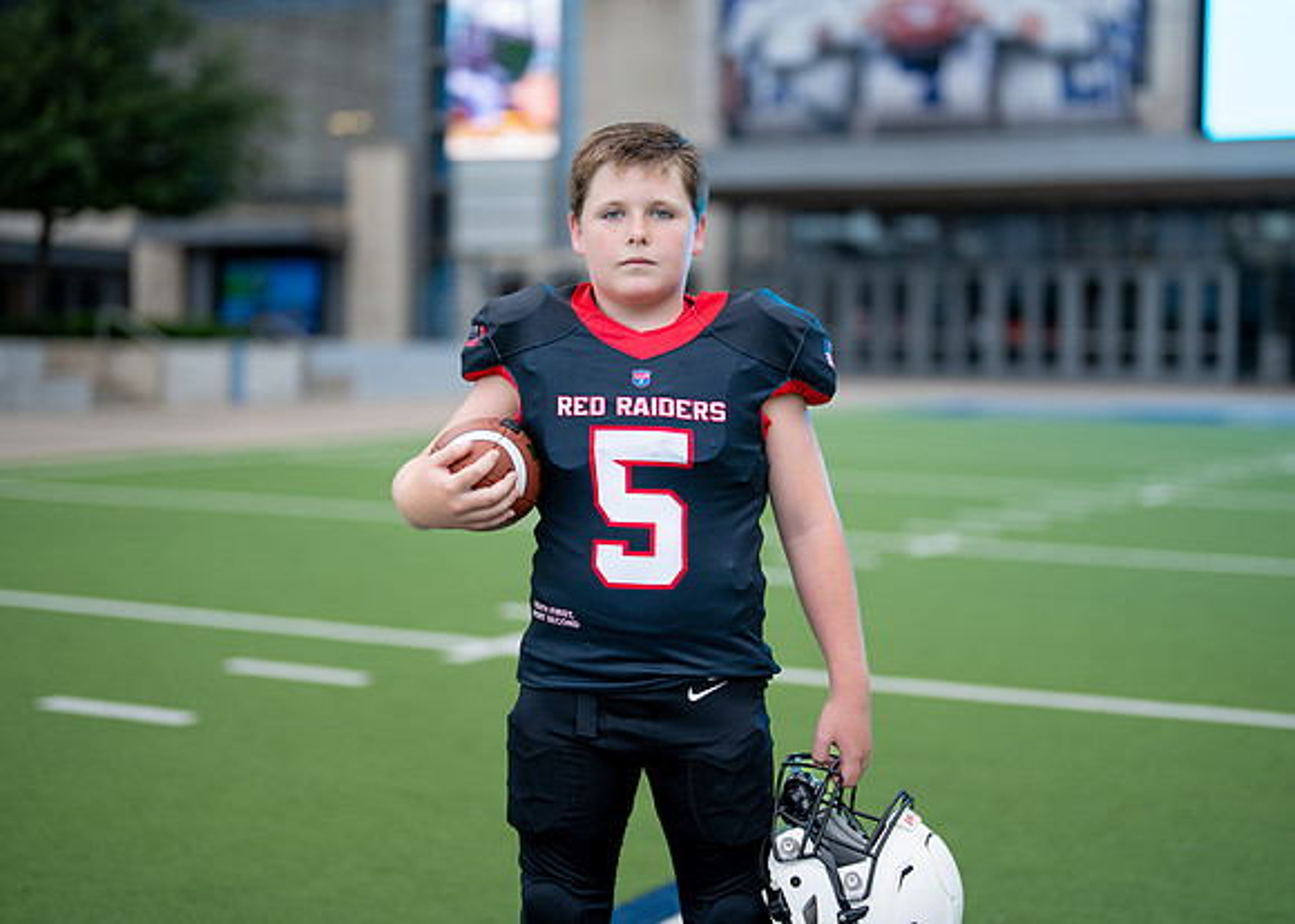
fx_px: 2200
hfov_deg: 32.8
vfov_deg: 23.7
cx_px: 687
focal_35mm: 60
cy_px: 423
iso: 100
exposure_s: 1/1250
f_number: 1.2
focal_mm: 50
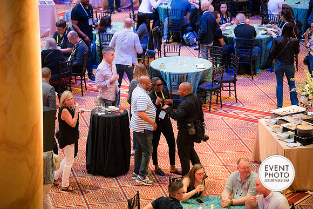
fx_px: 1328
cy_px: 104
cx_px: 156
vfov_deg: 9.0
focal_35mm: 153
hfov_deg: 13.4
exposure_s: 1/125
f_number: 2.8
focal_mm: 150
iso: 4000
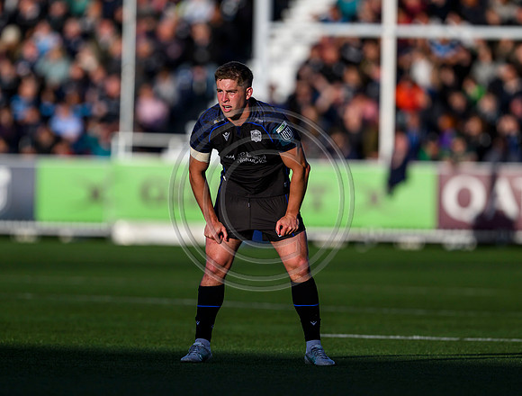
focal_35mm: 555
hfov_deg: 3.6
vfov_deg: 2.7
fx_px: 8402
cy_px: 180
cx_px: 261
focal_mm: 400
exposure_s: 1/10000
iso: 500
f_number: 3.5
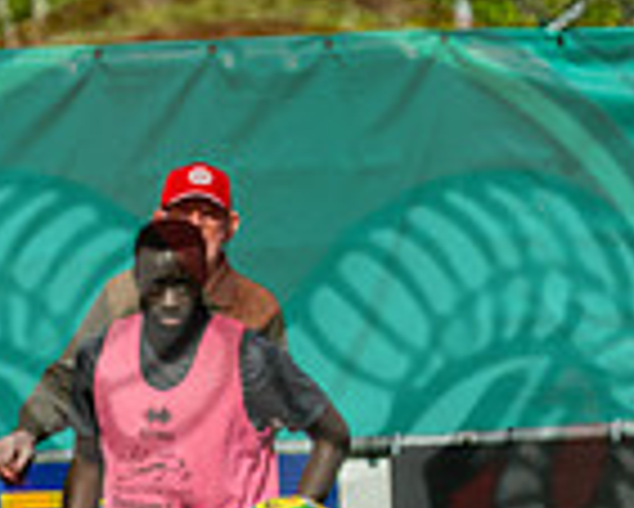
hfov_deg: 1.5
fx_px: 24034
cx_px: -297
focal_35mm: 1280
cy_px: 502
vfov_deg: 1.2
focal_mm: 165
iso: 400
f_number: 4
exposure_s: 1/8000
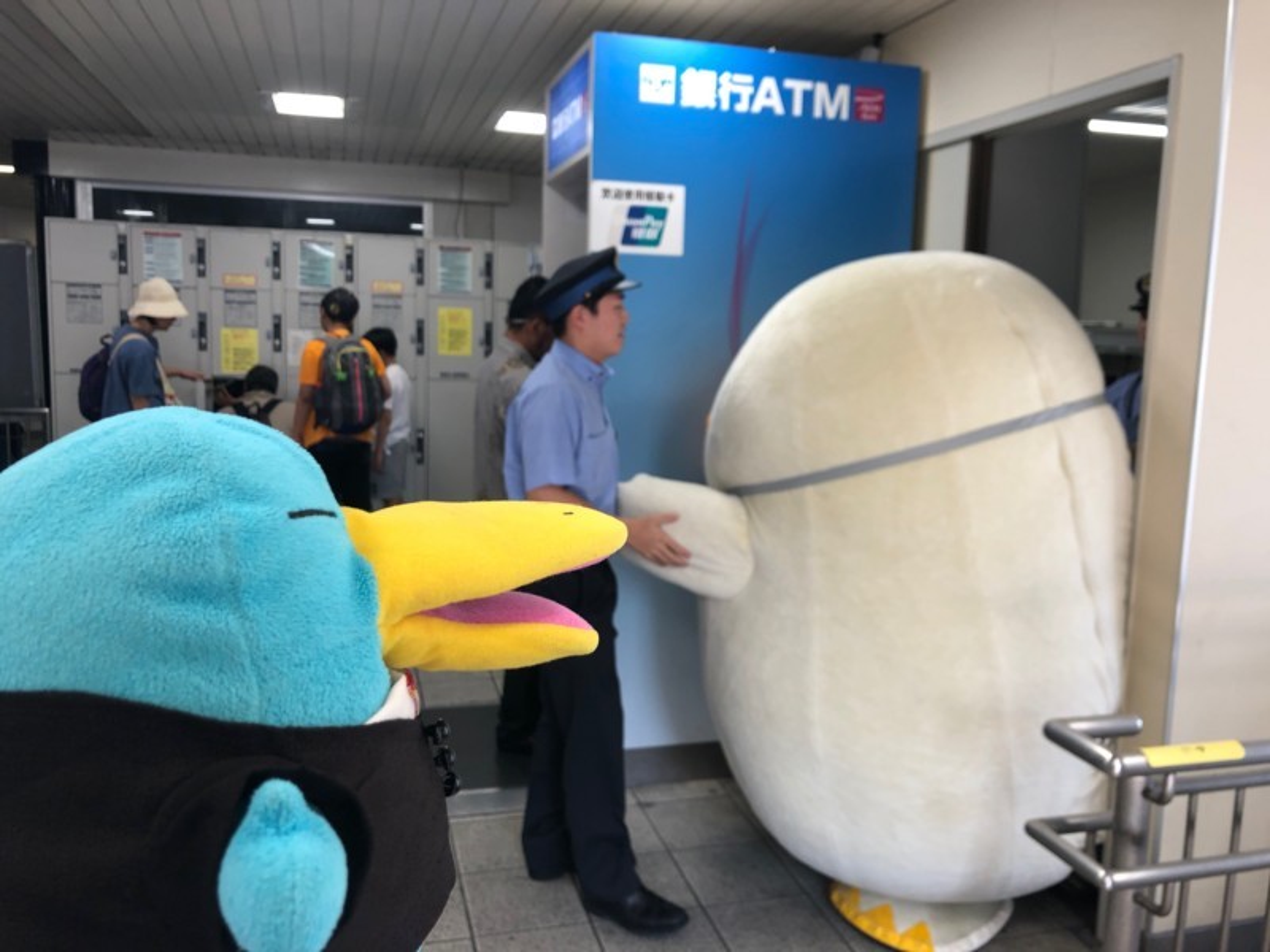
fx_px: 1027
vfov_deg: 49.7
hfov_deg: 63.4
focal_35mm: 28
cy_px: 476
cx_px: 635
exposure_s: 1/120
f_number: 1.8
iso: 40
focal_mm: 3.99
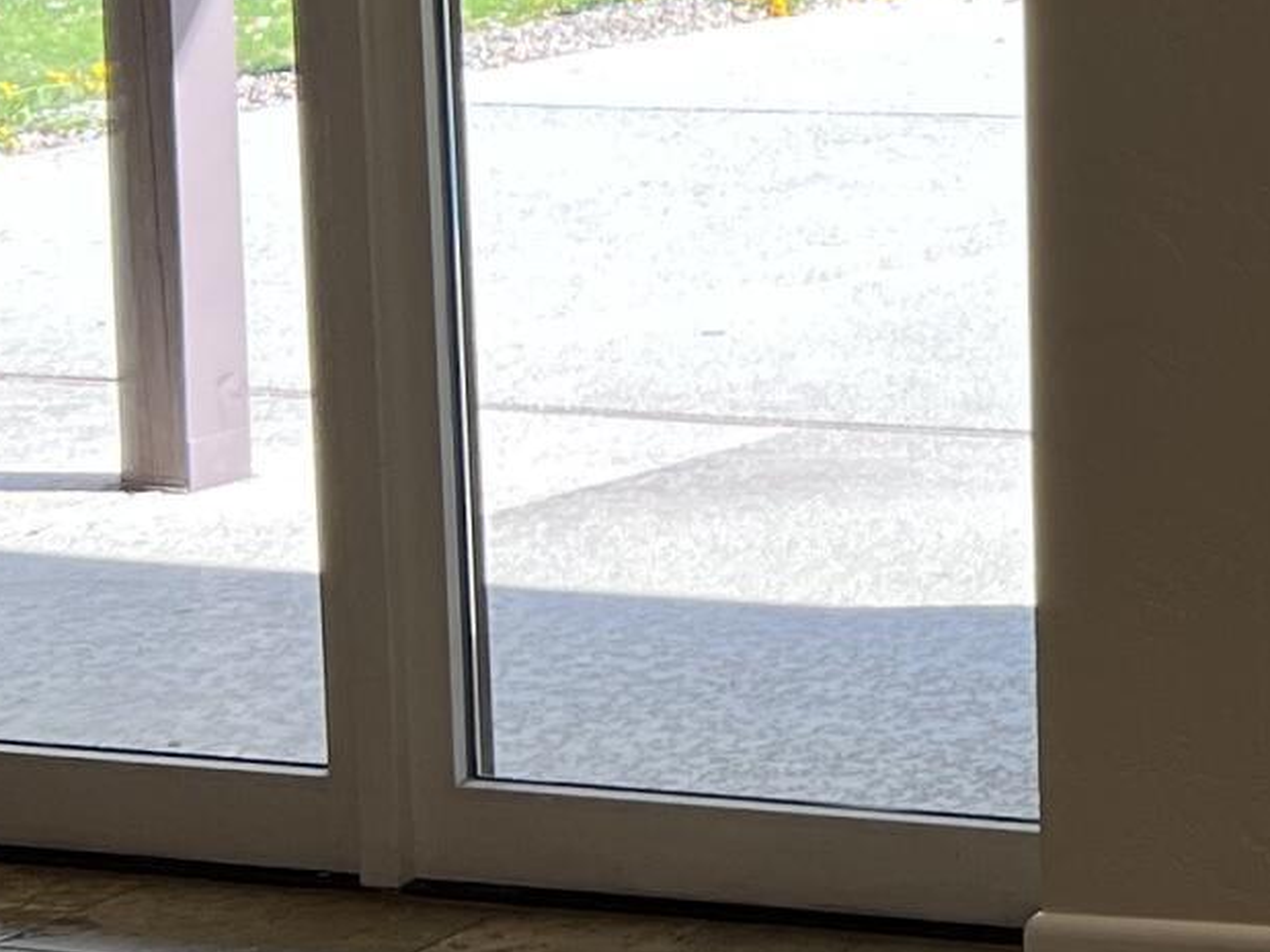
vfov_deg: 11.6
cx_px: 2721
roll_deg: -0.6
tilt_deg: -6.5
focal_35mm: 126
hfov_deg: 13.1
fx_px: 4622
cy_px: -72
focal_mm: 5.7
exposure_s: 1/209
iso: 40
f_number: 1.5
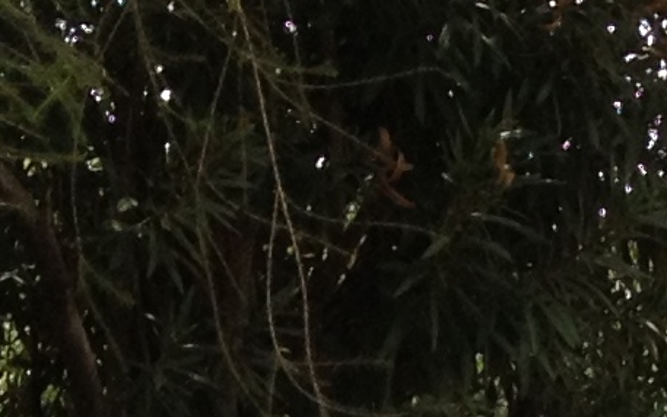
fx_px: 4819
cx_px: 353
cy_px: 1508
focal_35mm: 265
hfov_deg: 7.9
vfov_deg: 4.6
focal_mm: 4.28
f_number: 2.4
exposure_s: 1/464
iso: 50
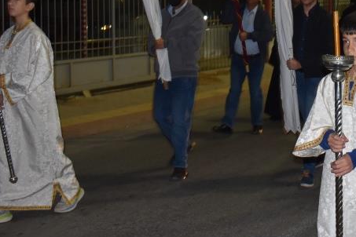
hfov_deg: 31.5
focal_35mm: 61
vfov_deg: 21.5
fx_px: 603
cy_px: 1
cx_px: 314
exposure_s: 1/30
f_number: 5.6
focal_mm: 18
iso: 720
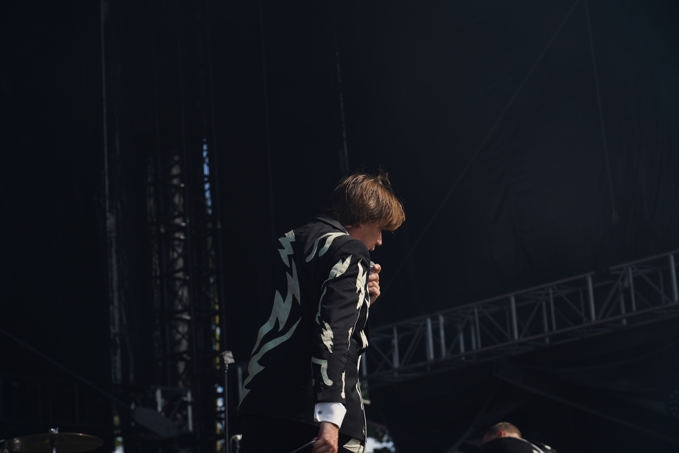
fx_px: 1980
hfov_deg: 19.5
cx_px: 340
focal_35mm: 105
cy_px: 226
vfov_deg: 13.0
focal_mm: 105
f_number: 6.3
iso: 100
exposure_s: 1/320
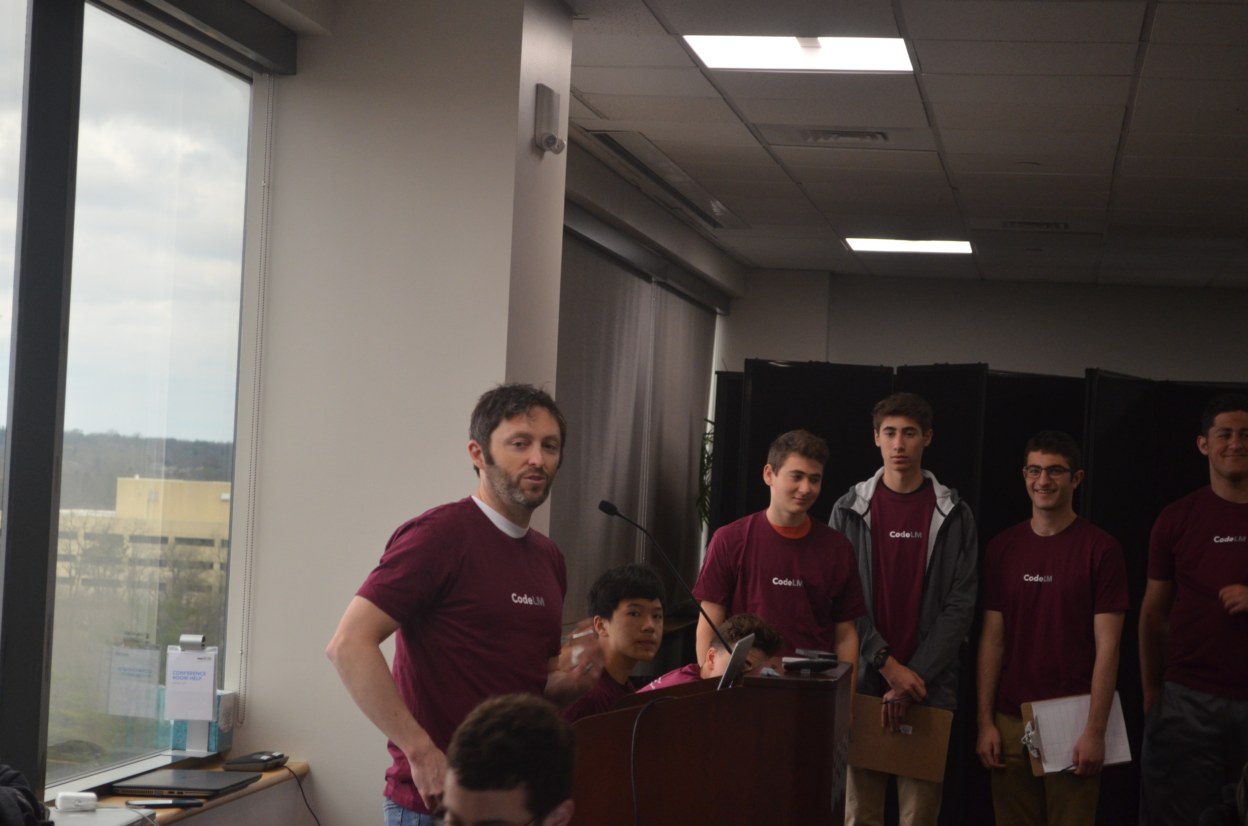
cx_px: 624
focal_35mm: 82
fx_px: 2854
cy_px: 413
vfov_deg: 16.5
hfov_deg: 24.7
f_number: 5.6
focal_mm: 55
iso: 1000
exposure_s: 1/30
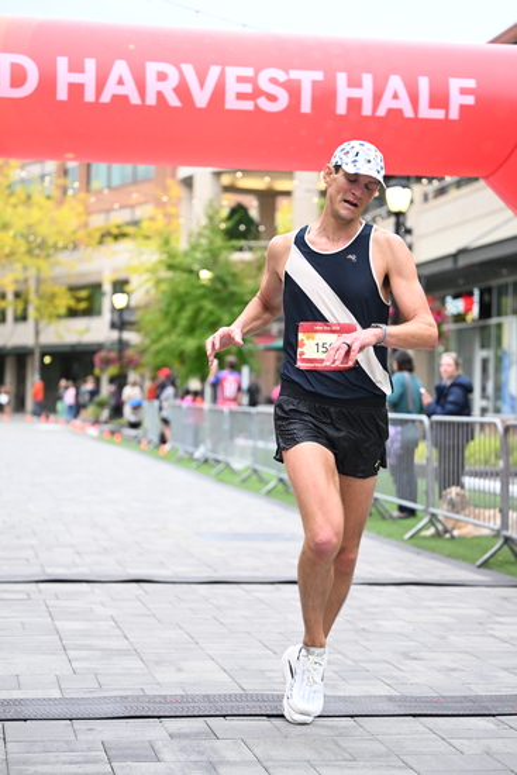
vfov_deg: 28.1
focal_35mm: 72
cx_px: 258
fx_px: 1550
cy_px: 388
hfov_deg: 18.9
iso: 1600
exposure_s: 1/800
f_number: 2.8
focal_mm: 72
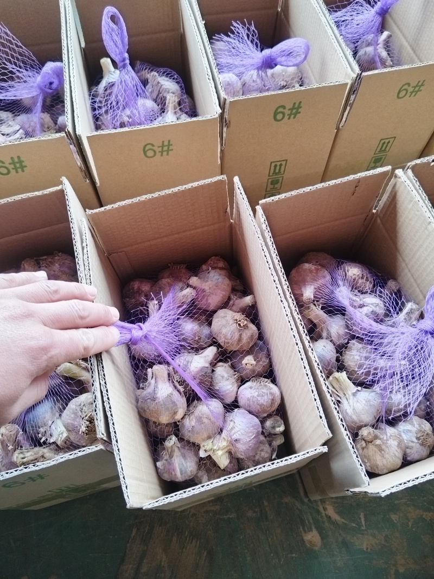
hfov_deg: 58.9
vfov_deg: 73.9
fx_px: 385
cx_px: 217
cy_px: 290
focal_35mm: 23
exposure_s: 1/100
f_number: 1.9
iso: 668
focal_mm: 5.52
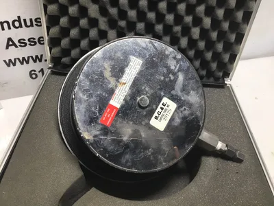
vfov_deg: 45.4
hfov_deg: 58.4
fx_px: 245
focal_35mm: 31
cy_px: 103
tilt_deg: -42.5
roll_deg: -7.3
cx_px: 137
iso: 50
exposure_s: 1/120
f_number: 2.4
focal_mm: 3.3
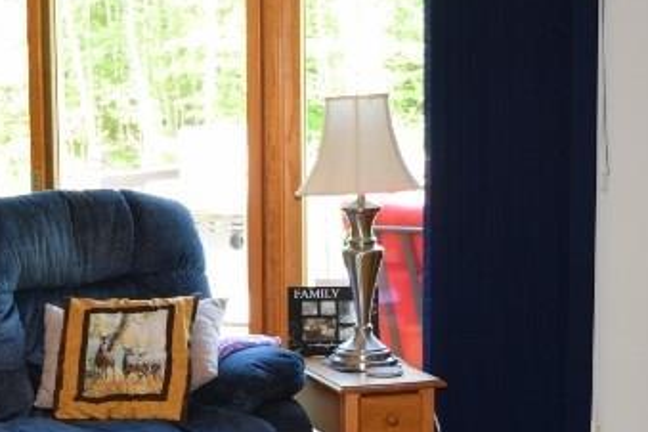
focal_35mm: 92
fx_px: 1656
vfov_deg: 14.8
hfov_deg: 21.8
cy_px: 334
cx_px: 111
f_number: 4
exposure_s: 1/60
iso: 900
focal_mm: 26
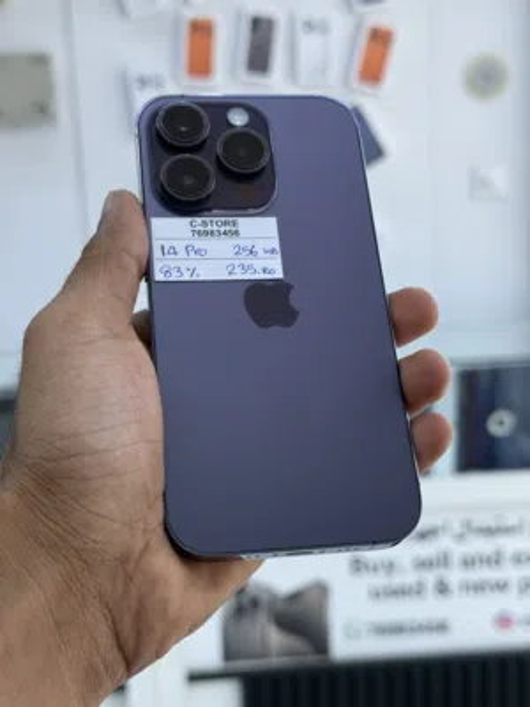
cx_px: 265
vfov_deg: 39.7
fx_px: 980
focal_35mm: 48
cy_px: 354
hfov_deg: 30.3
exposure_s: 1/769
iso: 80
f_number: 1.78
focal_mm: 6.76
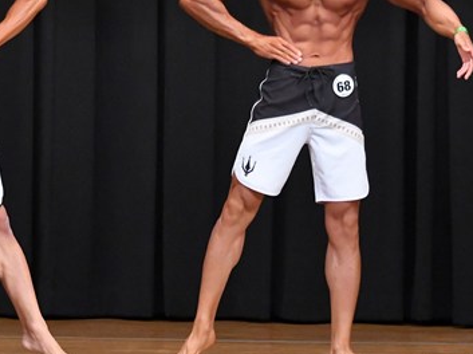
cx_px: 84
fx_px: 5392
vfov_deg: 3.8
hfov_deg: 5.0
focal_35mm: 395
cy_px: 87
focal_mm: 125
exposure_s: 1/400
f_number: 5.6
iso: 8000
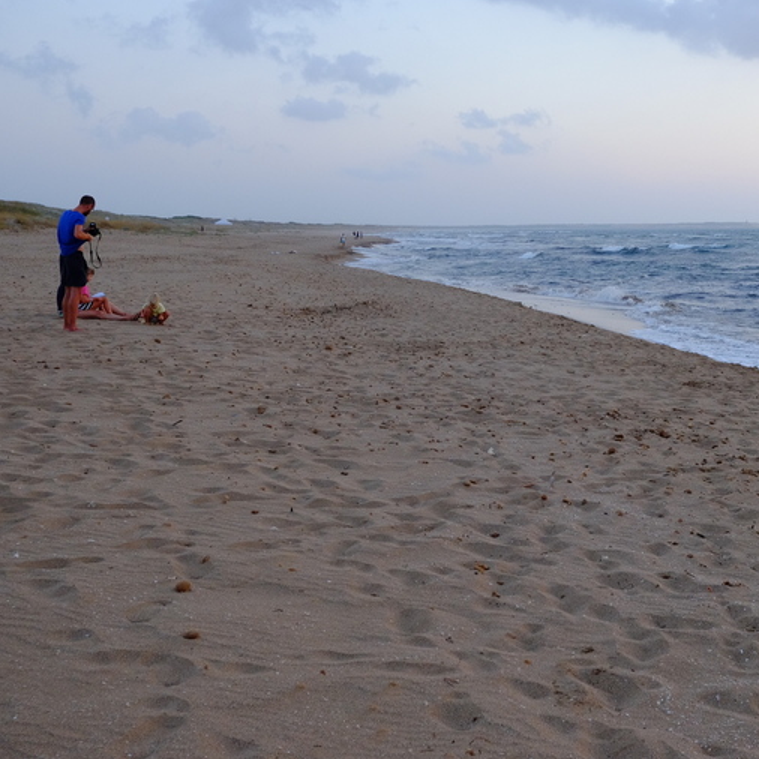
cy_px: 361
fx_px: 1166
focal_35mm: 47
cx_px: 546
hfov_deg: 35.4
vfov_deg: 36.1
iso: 1250
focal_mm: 23
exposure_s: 1/60
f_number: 8
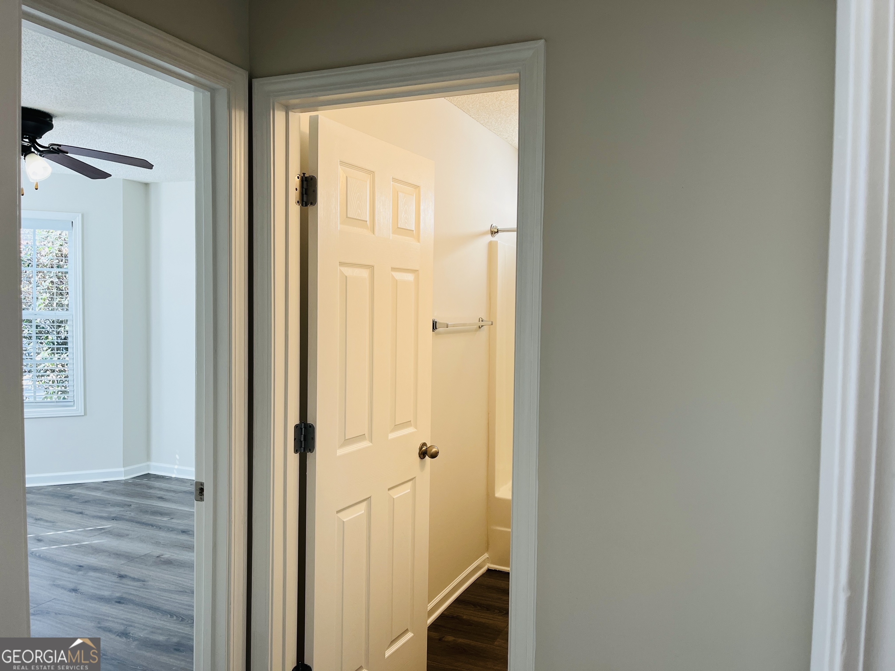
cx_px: 448
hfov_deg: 67.3
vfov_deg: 53.1
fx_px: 672
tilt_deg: -3.8
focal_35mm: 26
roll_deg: -1.1
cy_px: 336
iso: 50
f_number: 1.6
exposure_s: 1/120
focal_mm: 5.1
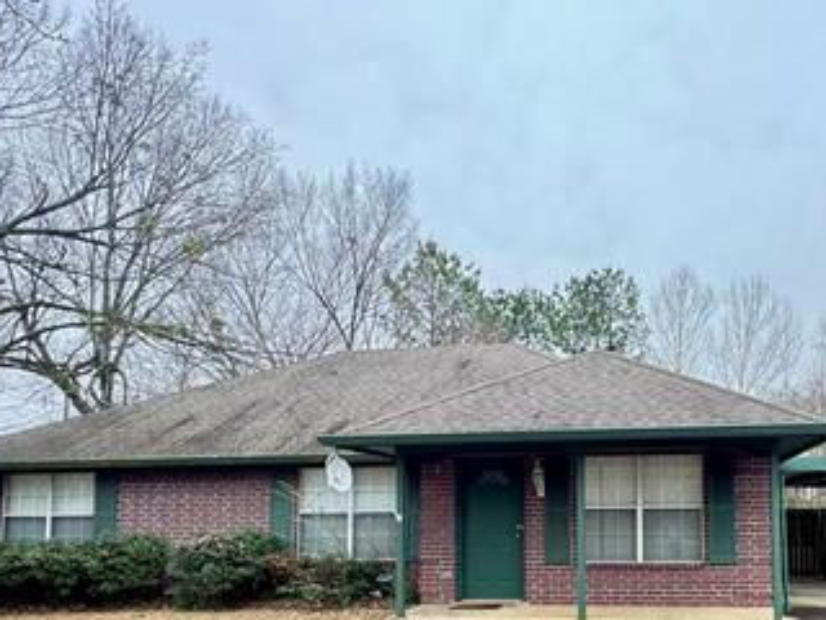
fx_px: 668
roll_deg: +0.7
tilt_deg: +2.8
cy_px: 475
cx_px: 586
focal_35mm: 28
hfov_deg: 61.0
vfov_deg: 47.6
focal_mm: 2.22
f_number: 2.2
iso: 100
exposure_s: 1/99
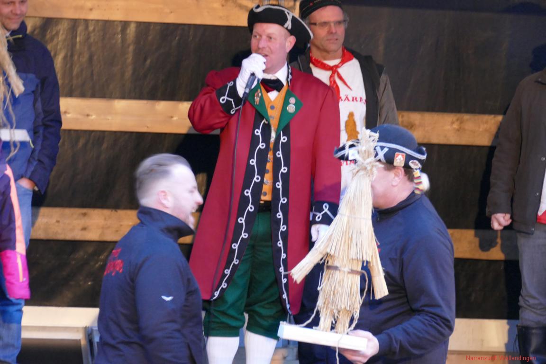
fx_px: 2897
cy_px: 182
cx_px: 273
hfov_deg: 10.8
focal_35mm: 191
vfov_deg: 7.2
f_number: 4
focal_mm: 69.6
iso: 1600
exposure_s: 1/8
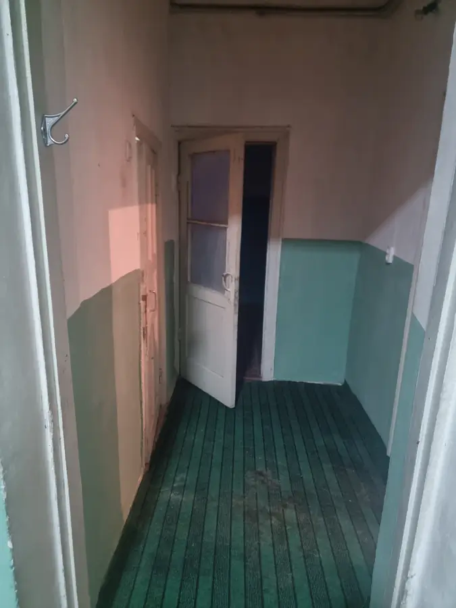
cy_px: 304
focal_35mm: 24
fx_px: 422
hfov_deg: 56.8
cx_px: 228
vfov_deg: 71.6
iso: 1000
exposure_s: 1/25
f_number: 1.8
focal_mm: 6.7
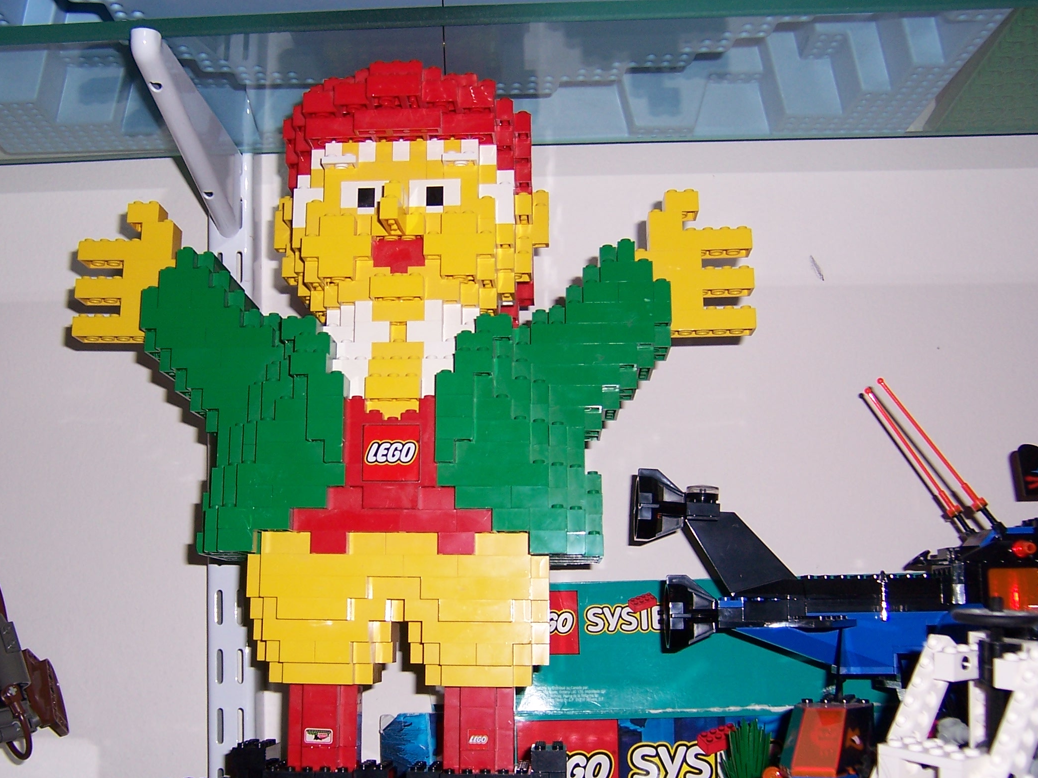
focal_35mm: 41
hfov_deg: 45.5
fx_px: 1230
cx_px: 420
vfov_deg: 35.1
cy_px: 403
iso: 80
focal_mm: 5.5
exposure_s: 1/60
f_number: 2.8
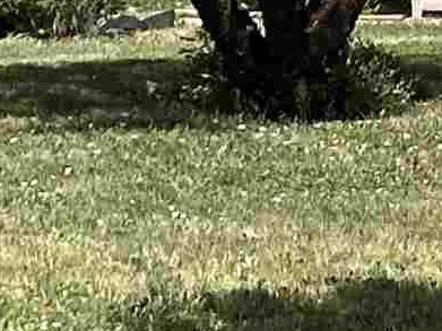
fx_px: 4812
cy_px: -460
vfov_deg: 3.9
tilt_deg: +3.4
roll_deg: -1.6
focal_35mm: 377
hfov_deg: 5.2
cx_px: 889
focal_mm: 6.86
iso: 64
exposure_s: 1/3257
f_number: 1.78
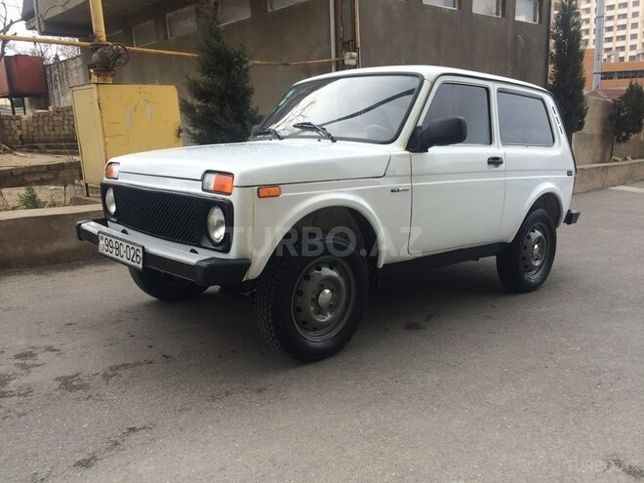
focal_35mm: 29
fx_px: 540
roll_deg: +2.4
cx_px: 322
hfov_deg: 61.7
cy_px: 242
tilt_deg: -12.7
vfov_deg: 48.2
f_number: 2.2
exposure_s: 1/1001
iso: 32
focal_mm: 4.15
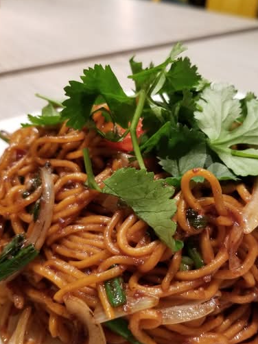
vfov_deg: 49.0
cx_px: 157
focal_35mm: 38
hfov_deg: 37.5
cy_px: 159
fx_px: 378
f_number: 1.7
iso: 200
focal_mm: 4.3
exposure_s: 1/17
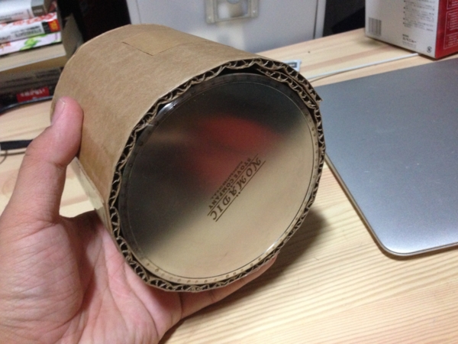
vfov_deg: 42.9
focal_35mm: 33
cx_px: 229
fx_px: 437
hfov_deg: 55.4
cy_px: 172
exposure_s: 1/15
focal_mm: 4.13
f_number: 2.4
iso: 400
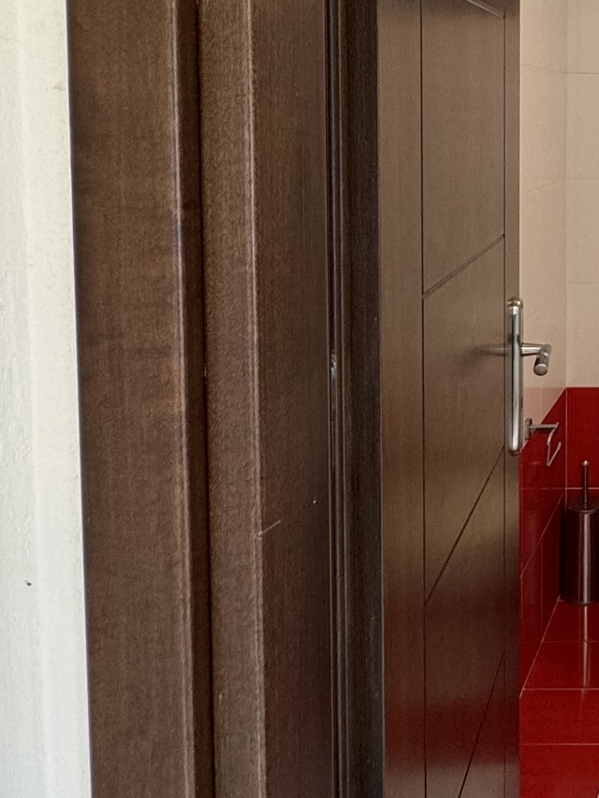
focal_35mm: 42
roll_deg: -1.4
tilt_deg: -2.9
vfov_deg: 43.0
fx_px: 969
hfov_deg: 27.5
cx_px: 813
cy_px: 178
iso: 125
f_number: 2.2
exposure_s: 1/100
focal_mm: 2.22
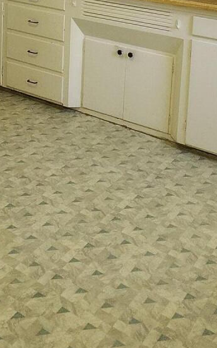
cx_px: 94
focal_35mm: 50
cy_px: -29
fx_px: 473
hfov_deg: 25.8
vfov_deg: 35.0
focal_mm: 1.74
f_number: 2.2
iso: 200
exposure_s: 1/60
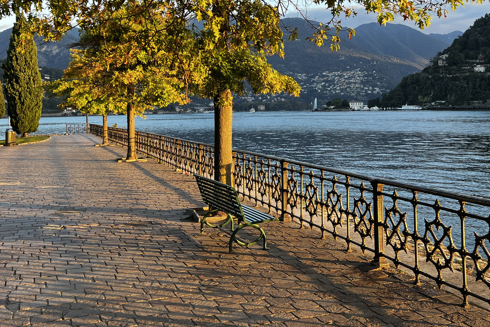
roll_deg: +1.4
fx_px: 585
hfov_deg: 45.2
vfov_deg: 30.9
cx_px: 296
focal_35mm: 43
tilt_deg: +1.2
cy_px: 98
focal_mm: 5.7
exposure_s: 1/377
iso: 50
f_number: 1.5
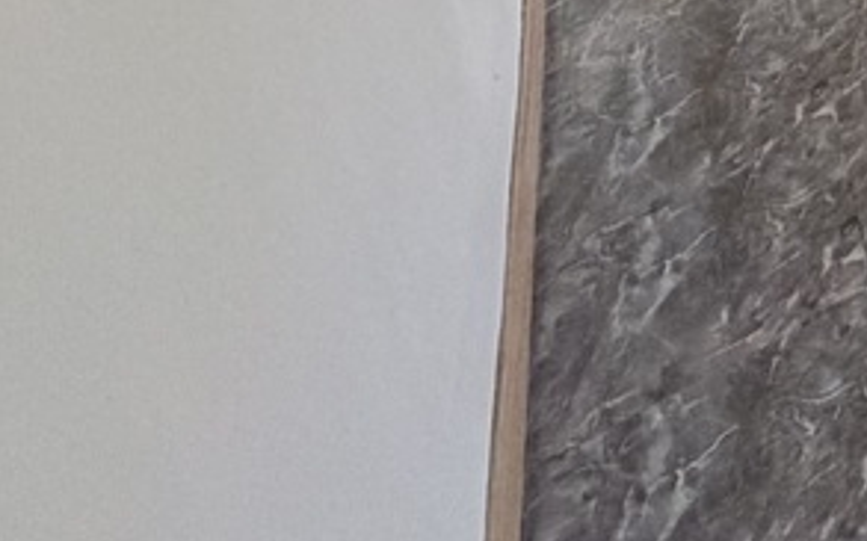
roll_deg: +7.7
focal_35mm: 73
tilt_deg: -12.6
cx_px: 1790
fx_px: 1725
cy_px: -819
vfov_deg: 12.9
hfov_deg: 17.9
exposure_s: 1/121
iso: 250
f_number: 2.2
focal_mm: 2.22
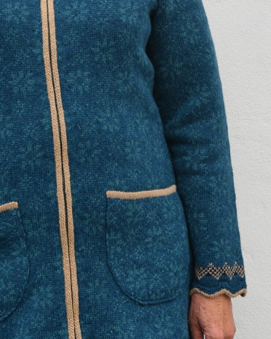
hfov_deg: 9.1
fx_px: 1695
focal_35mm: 169
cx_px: 52
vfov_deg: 11.4
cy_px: 101
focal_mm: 65
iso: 1600
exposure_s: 1/350
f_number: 9.5
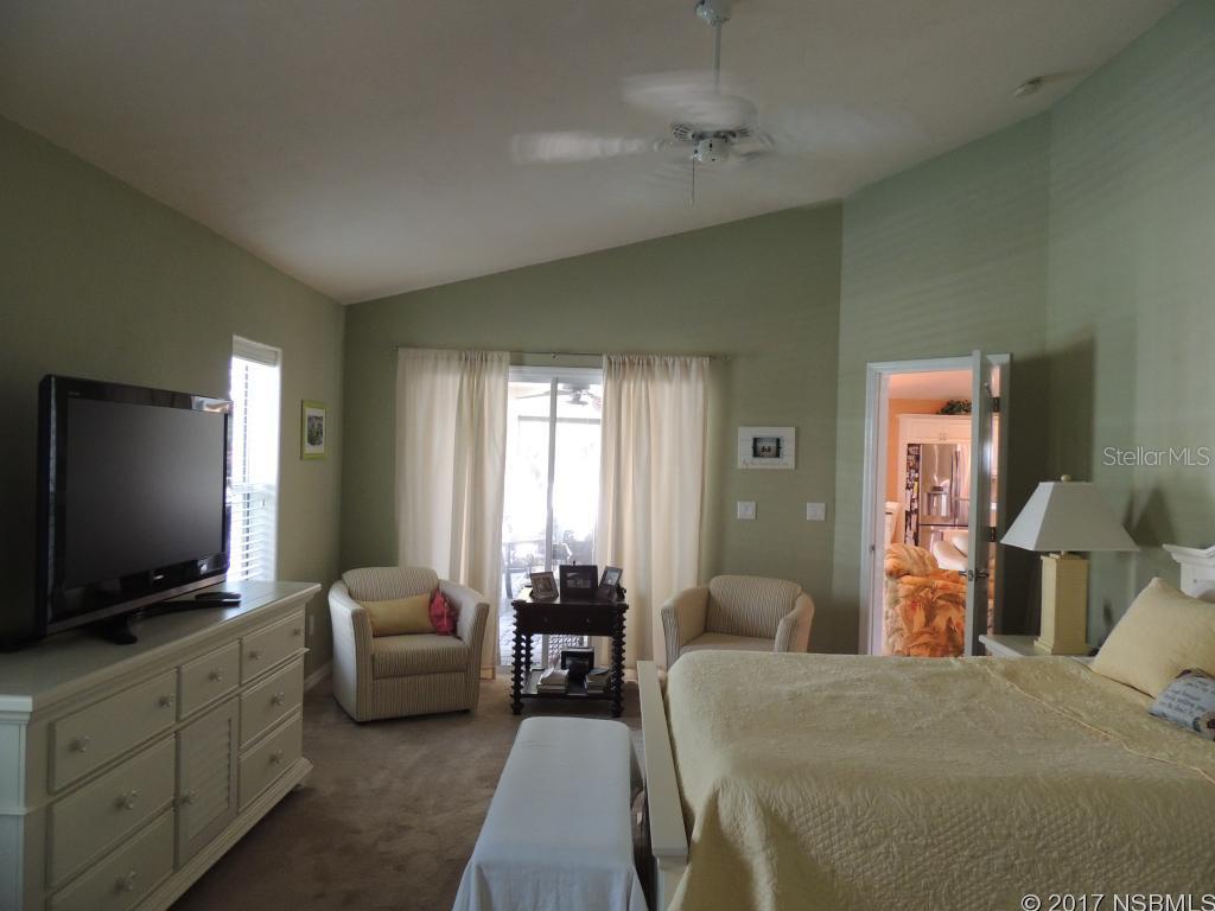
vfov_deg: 56.8
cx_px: 608
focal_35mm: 24
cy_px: 456
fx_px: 842
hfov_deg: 71.6
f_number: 3
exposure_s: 1/20
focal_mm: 4.3
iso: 400
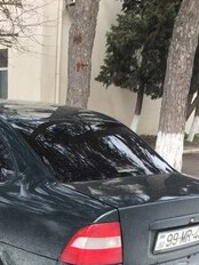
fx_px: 475
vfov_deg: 28.7
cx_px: 21
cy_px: 281
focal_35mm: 62
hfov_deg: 23.1
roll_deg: -0.4
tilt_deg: -18.4
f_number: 2.2
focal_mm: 4.15
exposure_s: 1/488
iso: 32
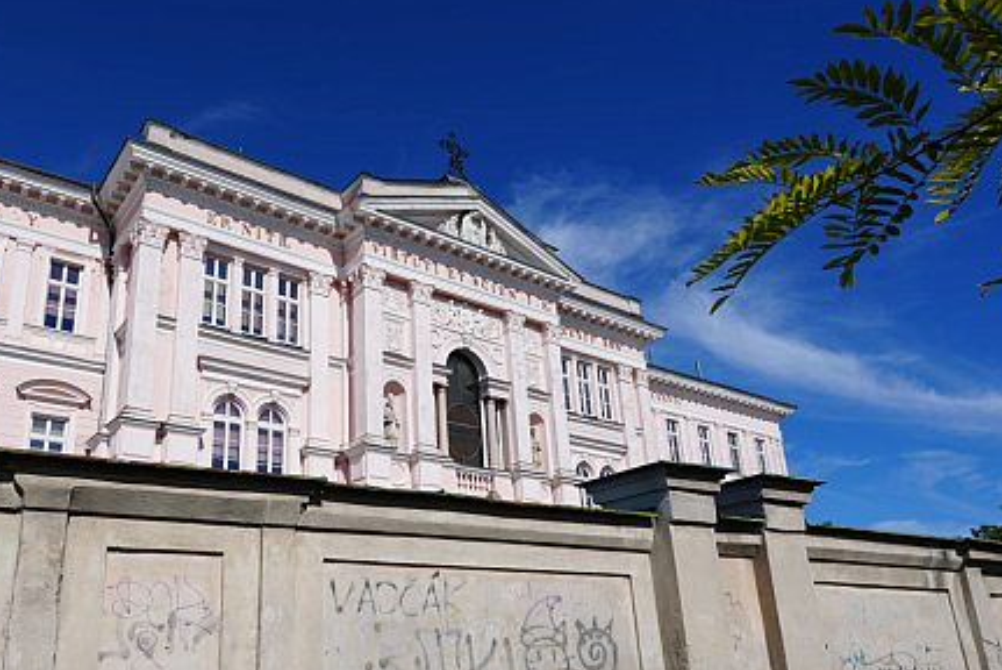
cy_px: 422
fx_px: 724
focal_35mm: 26
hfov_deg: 67.6
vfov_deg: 49.1
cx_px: 339
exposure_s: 1/500
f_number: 9
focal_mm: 14
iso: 100
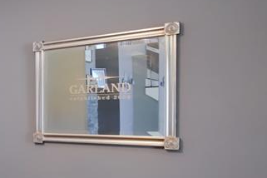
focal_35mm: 51
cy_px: 139
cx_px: -128
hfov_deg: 27.5
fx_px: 378
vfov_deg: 26.1
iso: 1600
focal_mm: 16
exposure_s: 1/160
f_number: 4
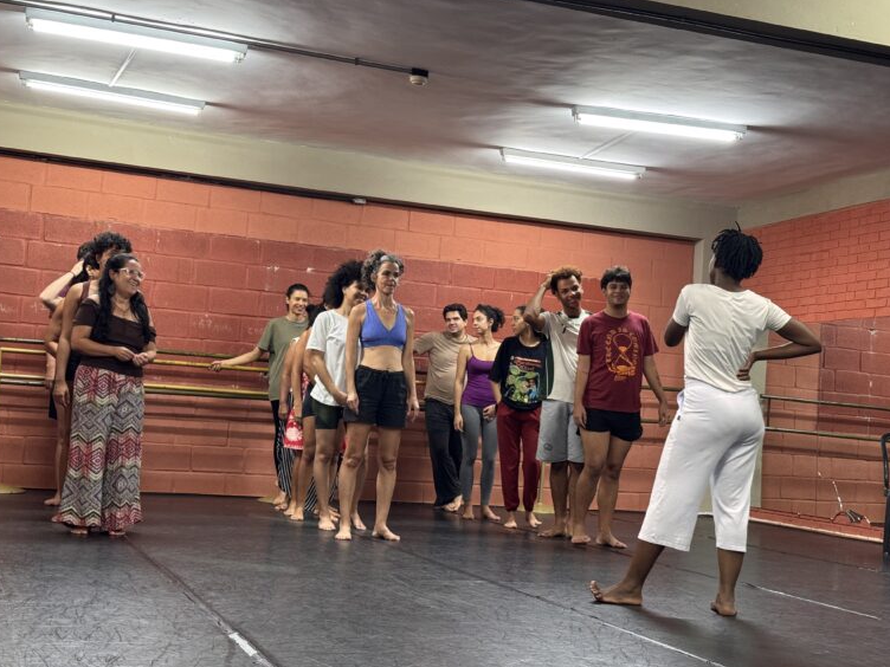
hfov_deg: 38.9
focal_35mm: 49
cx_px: 440
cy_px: 335
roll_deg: -3.8
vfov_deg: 29.7
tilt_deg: +3.0
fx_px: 1260
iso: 250
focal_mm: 6.76
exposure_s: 1/40
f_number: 1.78
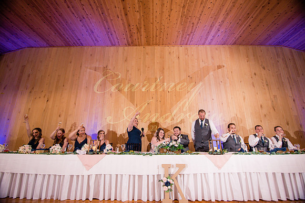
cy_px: 102
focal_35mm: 16
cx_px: 152
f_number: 5
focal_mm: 16
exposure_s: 1/200
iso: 1000
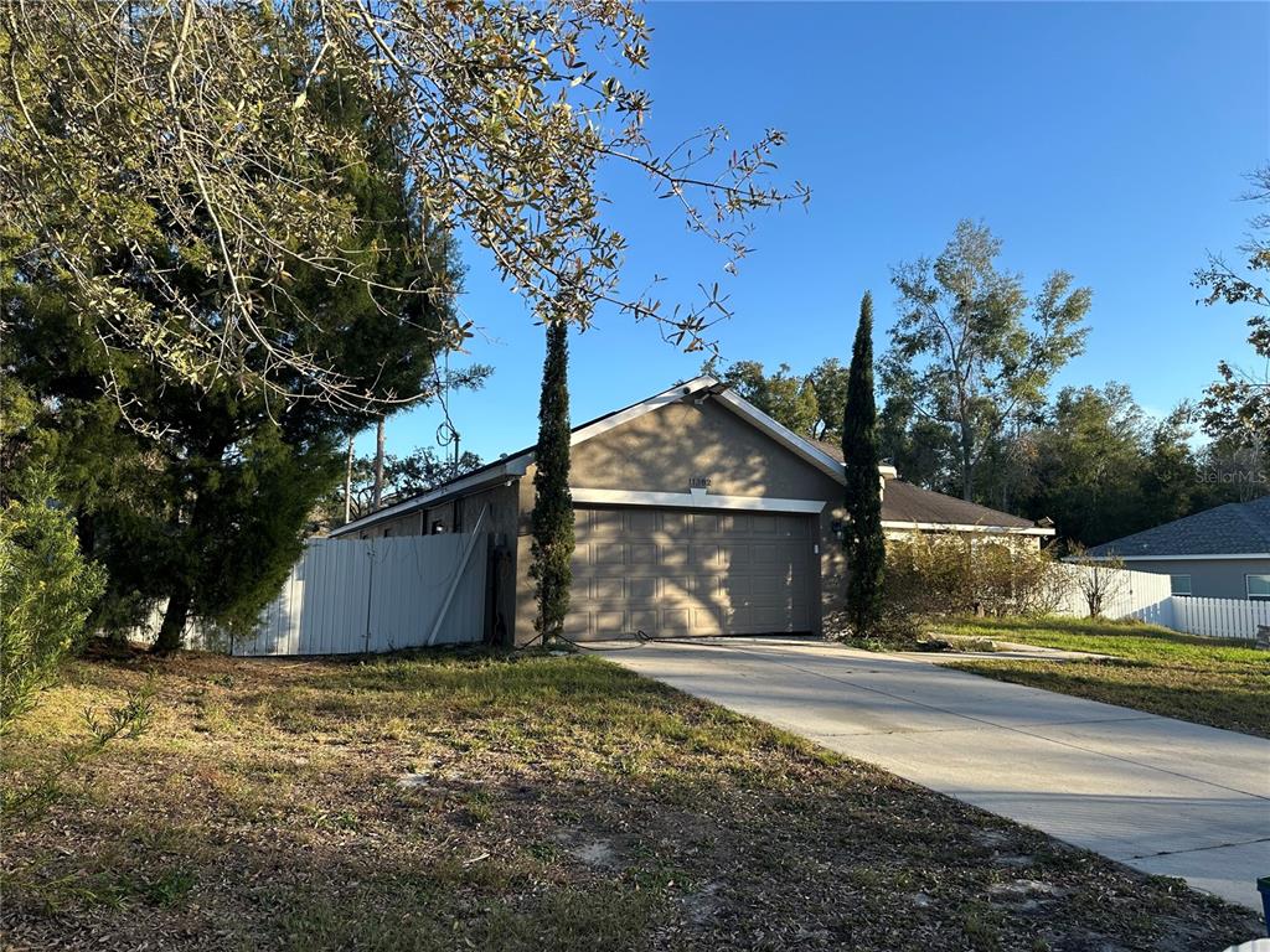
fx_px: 881
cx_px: 635
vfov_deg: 56.8
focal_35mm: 24
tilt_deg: +7.0
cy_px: 476
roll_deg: -0.4
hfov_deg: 71.6
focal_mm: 6.86
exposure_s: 1/1517
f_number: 1.78
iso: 80
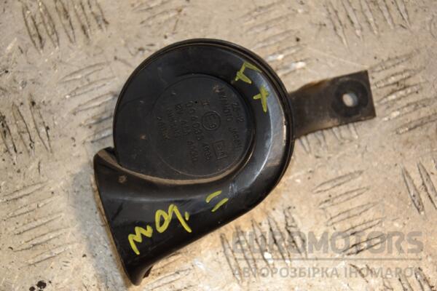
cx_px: 218
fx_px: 1274
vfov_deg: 13.0
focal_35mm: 105
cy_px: 146
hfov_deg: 19.5
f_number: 5.3
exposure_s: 1/200
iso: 800
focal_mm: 70
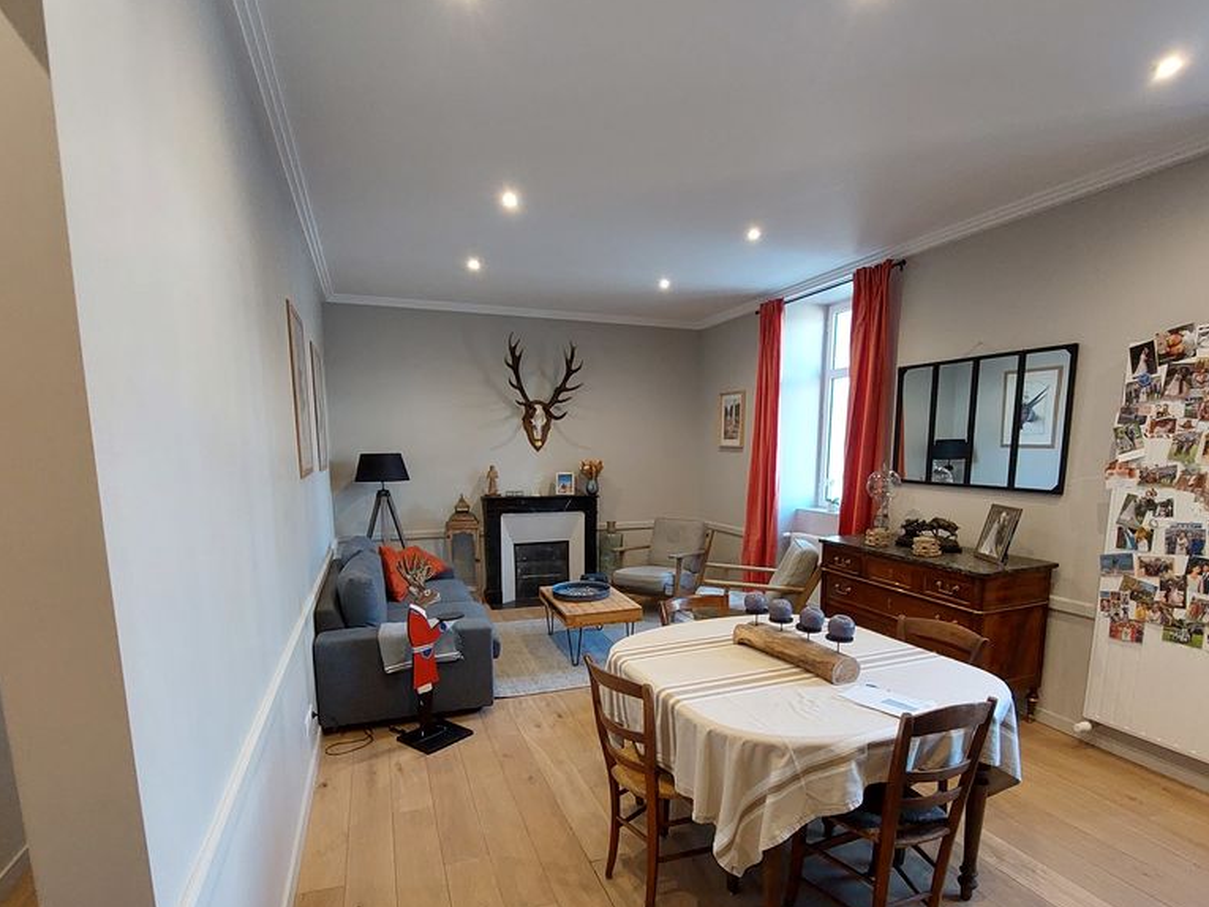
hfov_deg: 91.0
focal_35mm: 17
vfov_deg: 73.7
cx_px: 610
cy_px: 558
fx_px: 594
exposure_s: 1/60
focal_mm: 1.74
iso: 320
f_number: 2.2
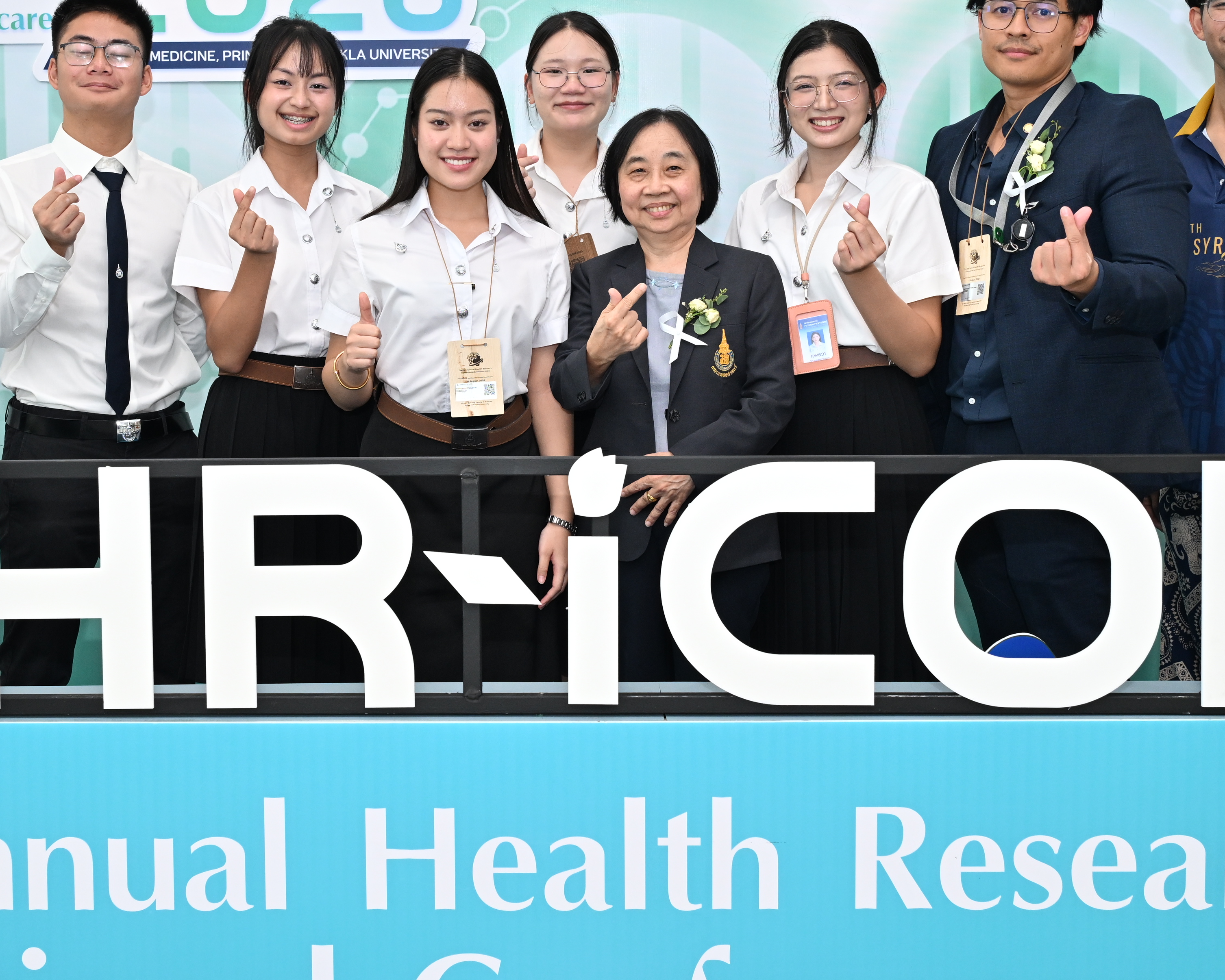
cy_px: 357
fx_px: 1993
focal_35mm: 55
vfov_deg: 27.5
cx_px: 522
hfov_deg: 34.1
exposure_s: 1/200
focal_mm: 28.5
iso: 800
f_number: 4
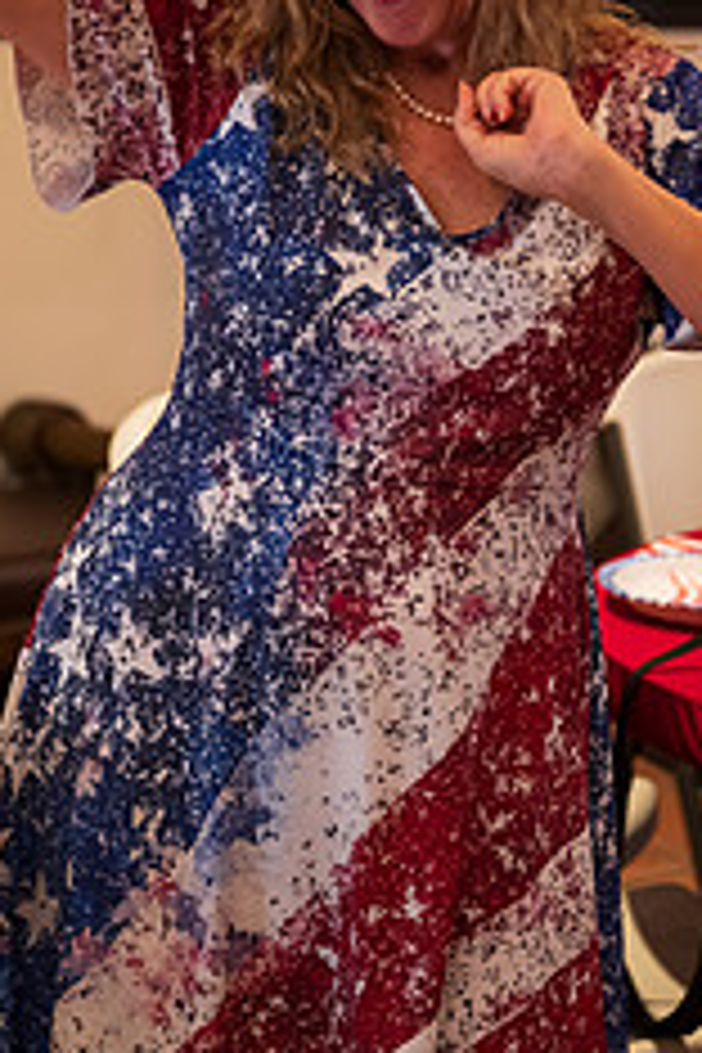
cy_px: 284
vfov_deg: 16.1
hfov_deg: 10.8
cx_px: 410
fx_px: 3714
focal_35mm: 127
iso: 2500
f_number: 2.8
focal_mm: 66
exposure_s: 1/100
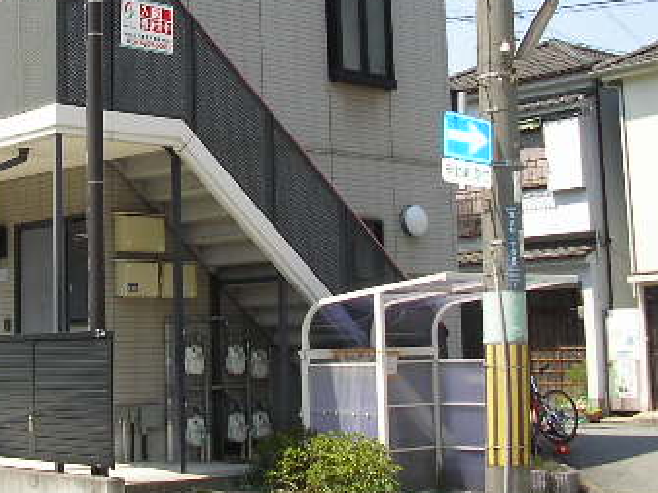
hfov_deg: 26.4
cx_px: 103
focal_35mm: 72
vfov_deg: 20.3
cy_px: 127
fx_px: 1368
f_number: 4.1
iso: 71
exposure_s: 1/370
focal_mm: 5.8
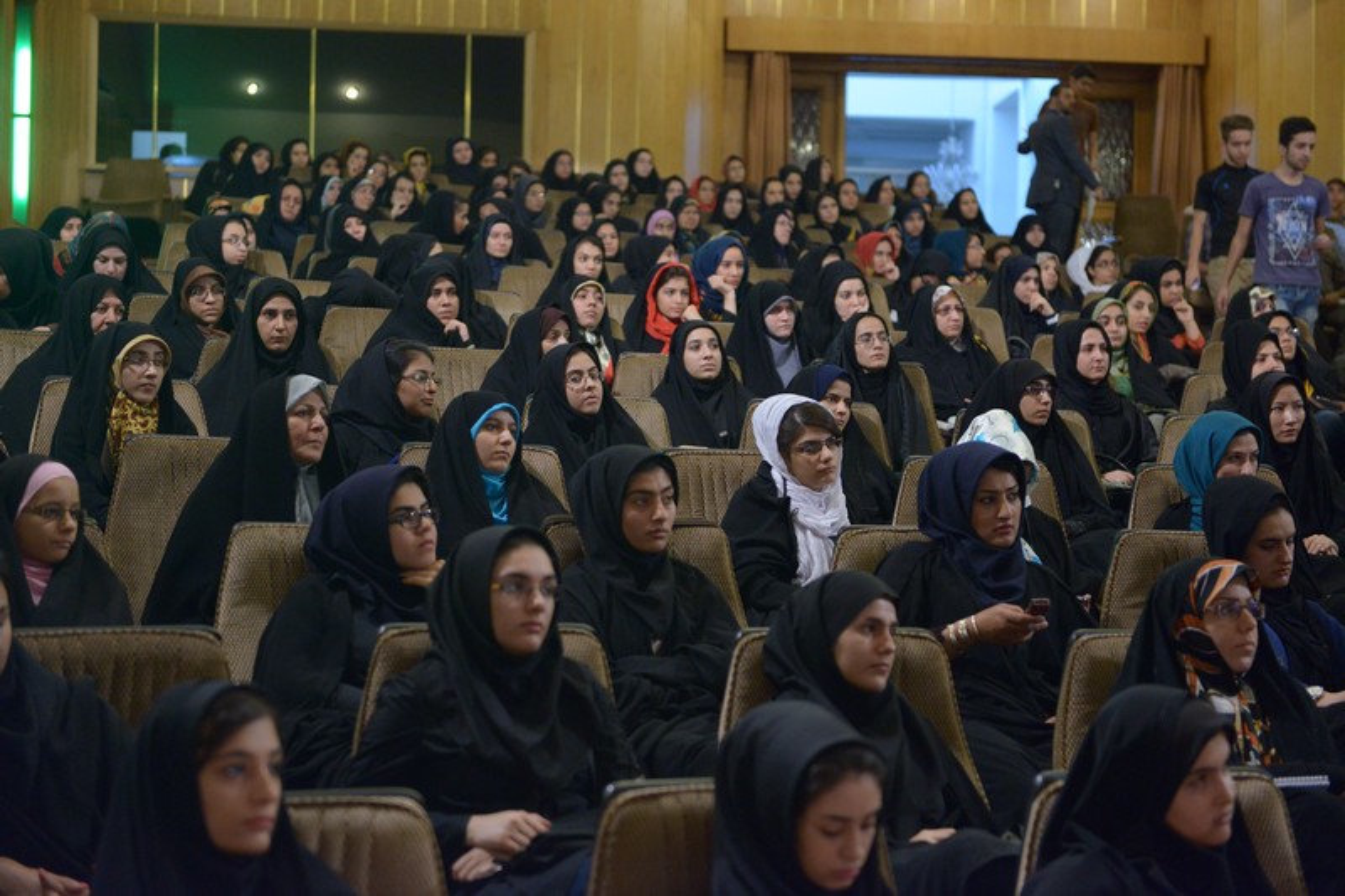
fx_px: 2615
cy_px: 448
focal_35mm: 70
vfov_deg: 19.4
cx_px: 672
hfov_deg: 28.8
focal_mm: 70
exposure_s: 1/200
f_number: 2.8
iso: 3200
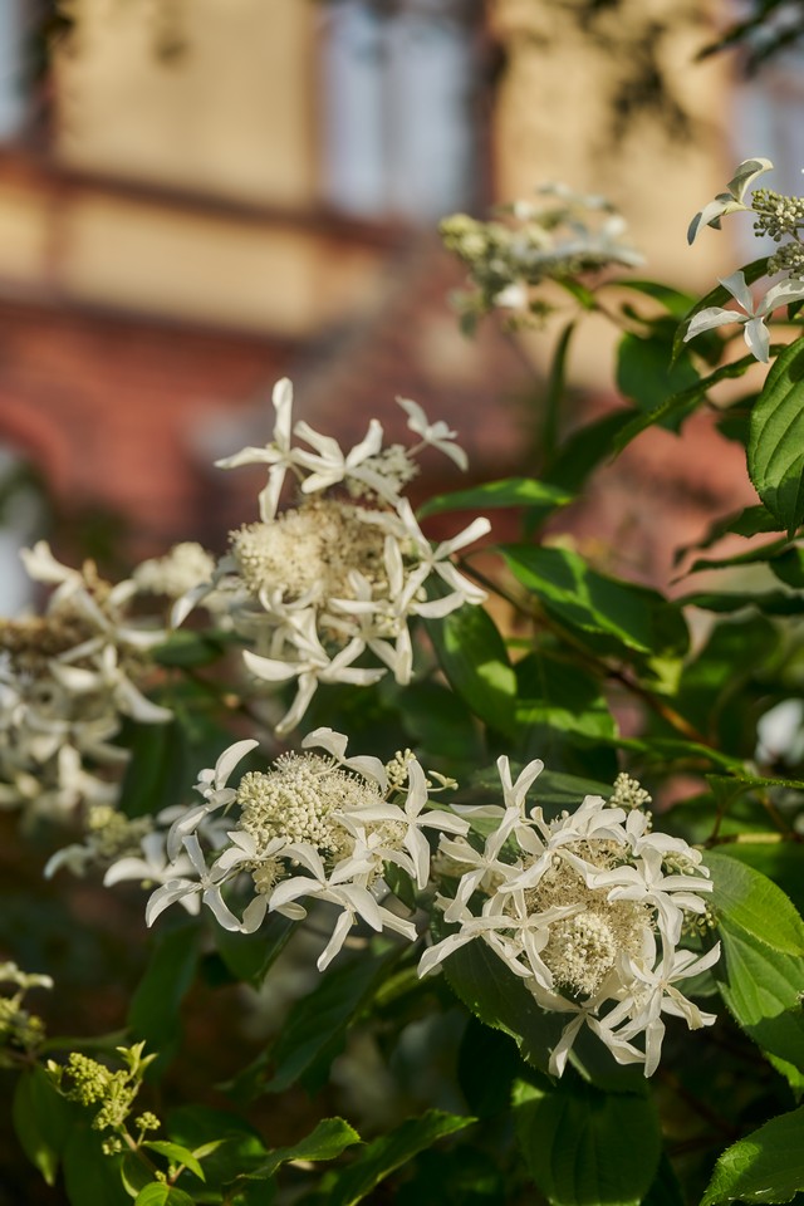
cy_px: 603
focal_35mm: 106
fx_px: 3551
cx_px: 402
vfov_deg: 19.3
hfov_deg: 12.9
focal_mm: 106
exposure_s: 1/2500
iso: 100
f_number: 2.8
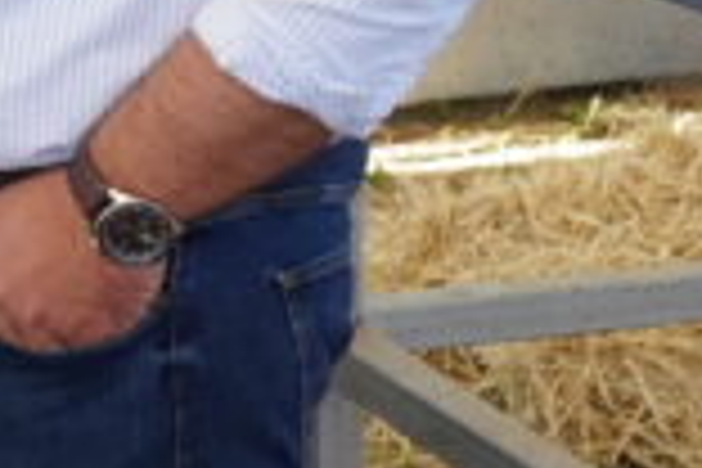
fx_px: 3588
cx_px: -940
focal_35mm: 184
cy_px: -43
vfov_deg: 7.4
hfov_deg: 9.9
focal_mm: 28
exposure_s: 1/250
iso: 800
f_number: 5.6
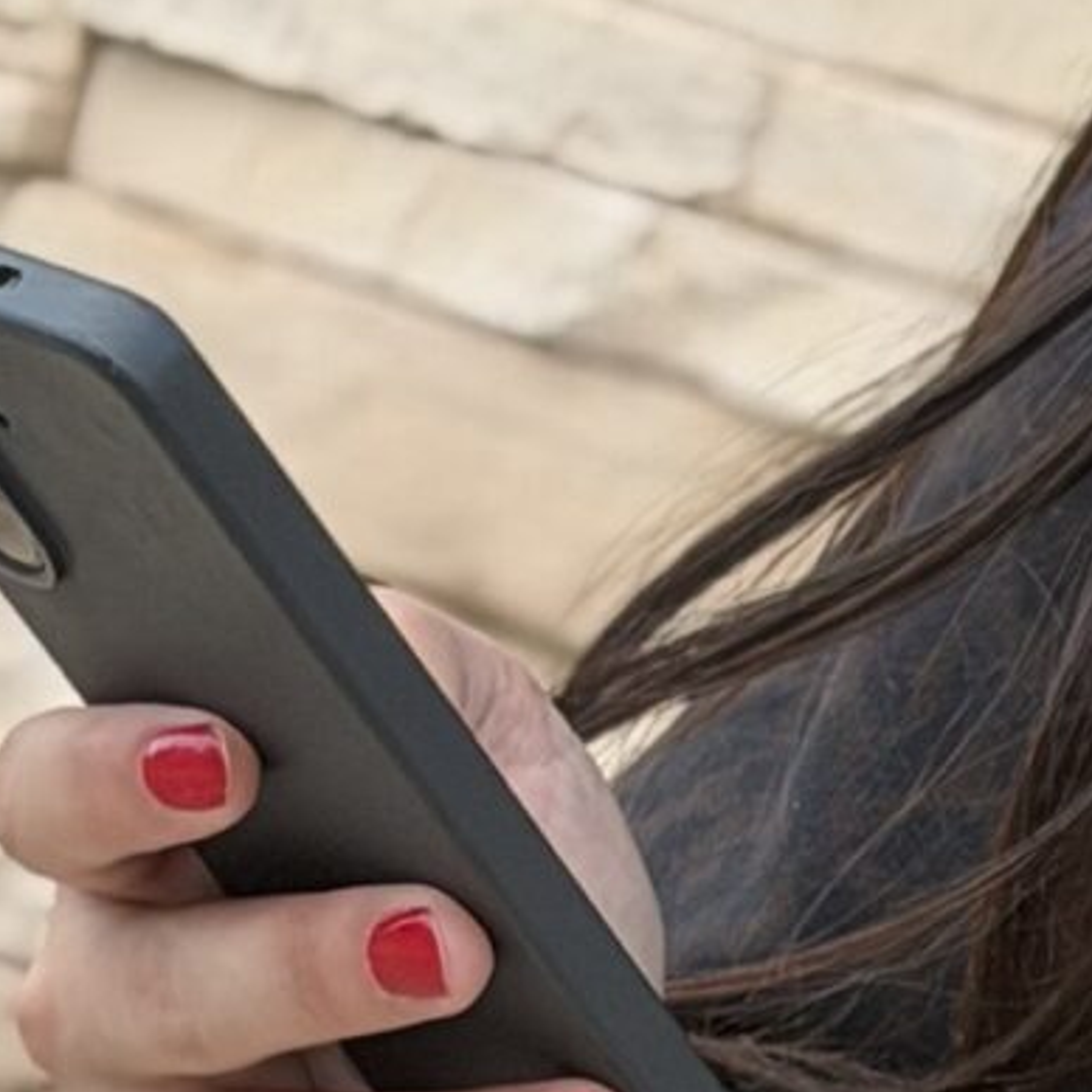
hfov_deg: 6.0
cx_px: 2454
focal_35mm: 280
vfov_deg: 6.2
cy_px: 1464
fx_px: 9993
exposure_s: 1/427
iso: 64
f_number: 1.78
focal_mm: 6.76
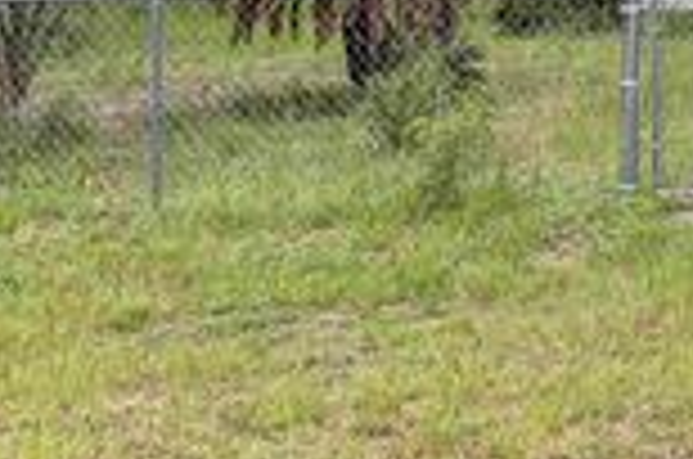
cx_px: 1040
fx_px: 1690
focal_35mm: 88
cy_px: -263
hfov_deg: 20.0
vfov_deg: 14.3
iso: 50
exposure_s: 1/496
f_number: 1.6
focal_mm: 5.96
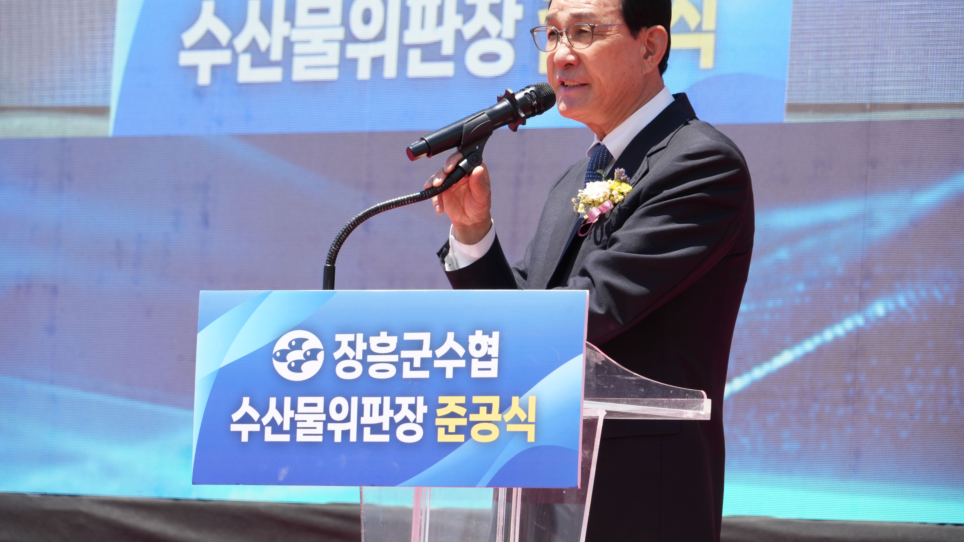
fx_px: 6442
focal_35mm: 252
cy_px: 225
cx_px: 482
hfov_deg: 8.6
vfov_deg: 4.8
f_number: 11
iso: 200
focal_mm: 240
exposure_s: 1/125
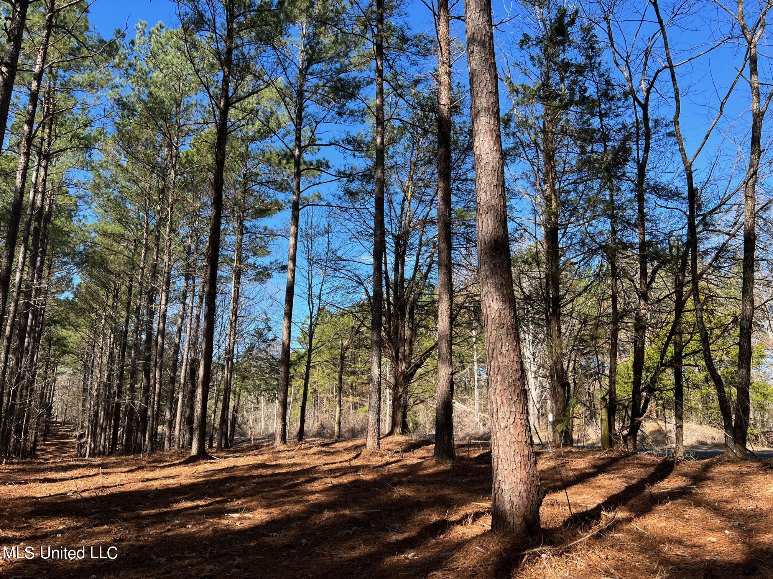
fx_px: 581
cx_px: 386
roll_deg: +0.2
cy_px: 290
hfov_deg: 67.3
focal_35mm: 26
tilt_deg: +13.5
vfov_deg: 53.1
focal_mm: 5.7
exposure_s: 1/1196
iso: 50
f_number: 1.5
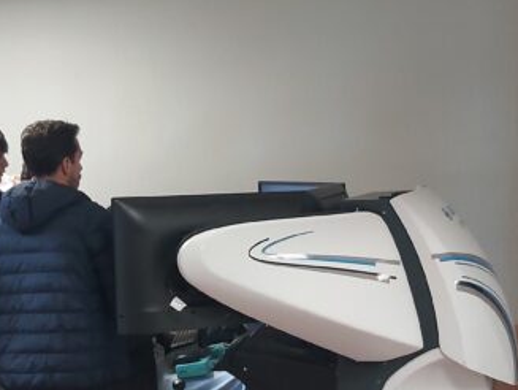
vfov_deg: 23.8
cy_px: 289
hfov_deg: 31.5
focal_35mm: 61
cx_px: 189
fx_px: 914
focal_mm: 3.92
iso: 200
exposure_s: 1/33
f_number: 1.7
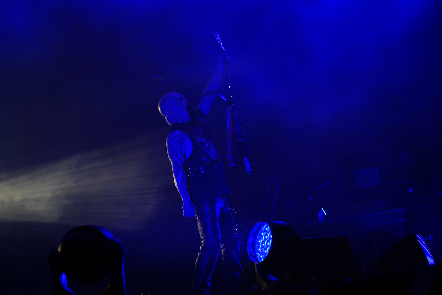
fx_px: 1289
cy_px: 148
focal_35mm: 105
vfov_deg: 13.0
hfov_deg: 19.5
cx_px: 221
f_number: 5
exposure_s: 1/200
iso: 100
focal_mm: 105
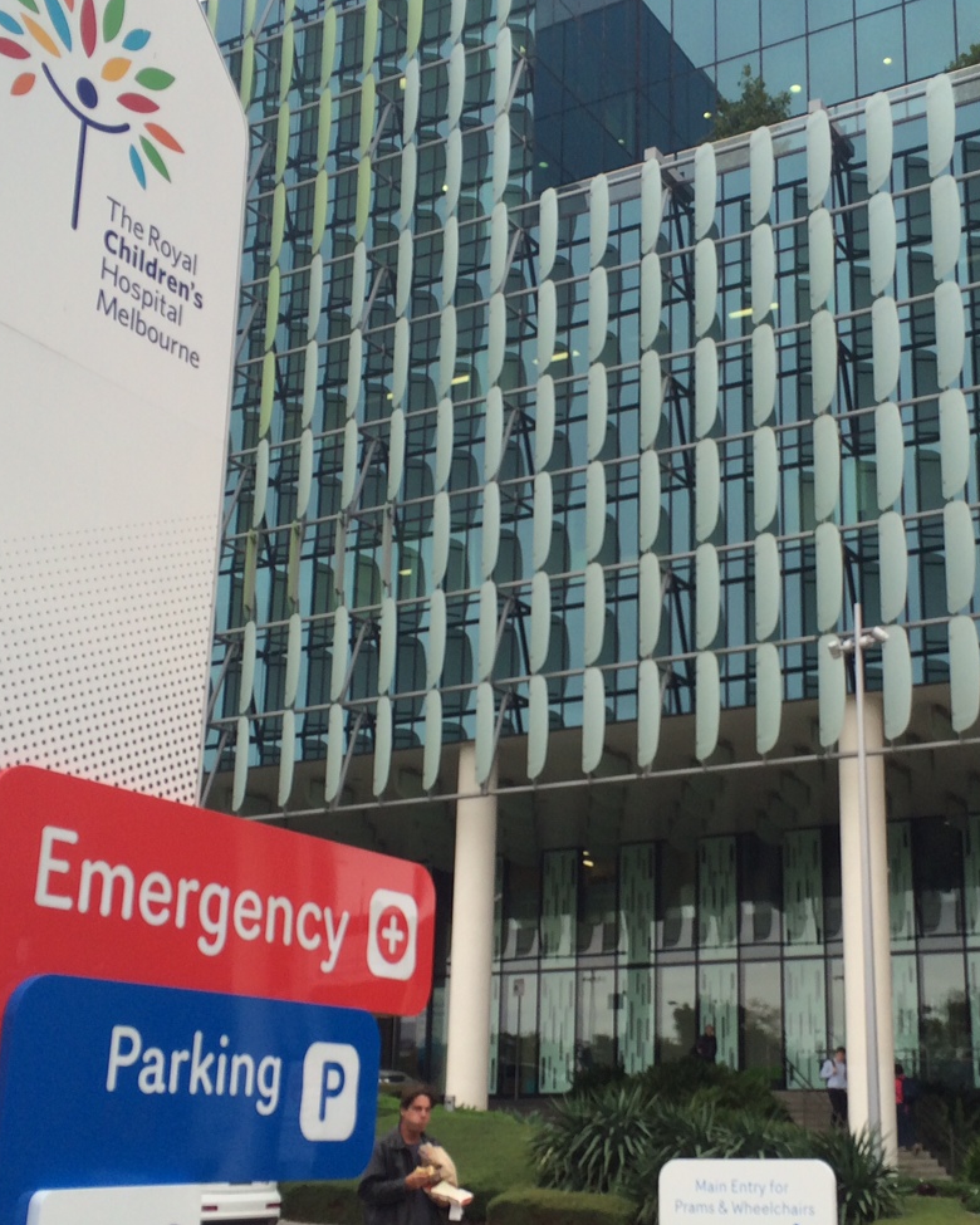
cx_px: 632
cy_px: 650
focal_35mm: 49
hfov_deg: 30.7
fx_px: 1777
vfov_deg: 38.0
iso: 32
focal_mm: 4.12
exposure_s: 1/398
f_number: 2.2
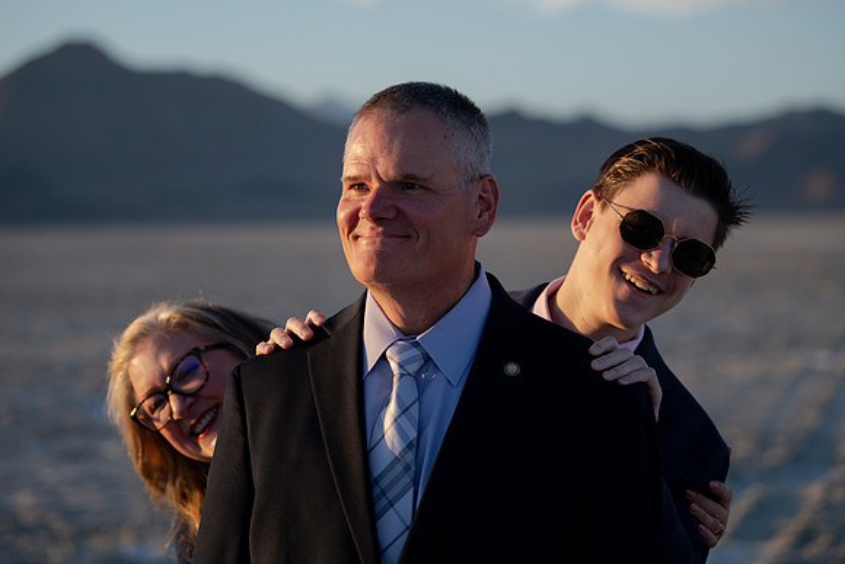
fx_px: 2276
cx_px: 422
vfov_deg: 14.1
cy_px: 246
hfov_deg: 21.0
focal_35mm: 97
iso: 200
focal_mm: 86
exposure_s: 1/1000
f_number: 2.8
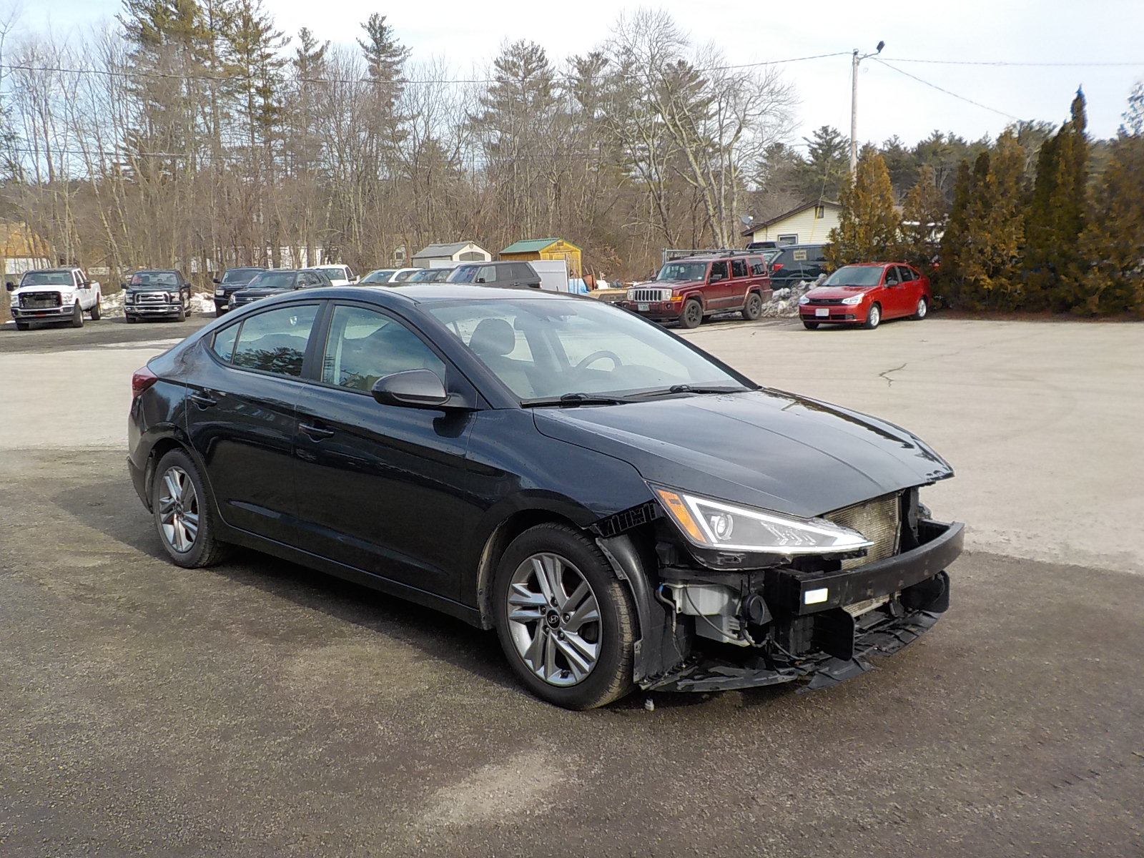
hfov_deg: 60.0
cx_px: 572
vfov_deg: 46.8
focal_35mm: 30
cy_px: 429
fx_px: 991
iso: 125
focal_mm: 4.1
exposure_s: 1/500
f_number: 3.3
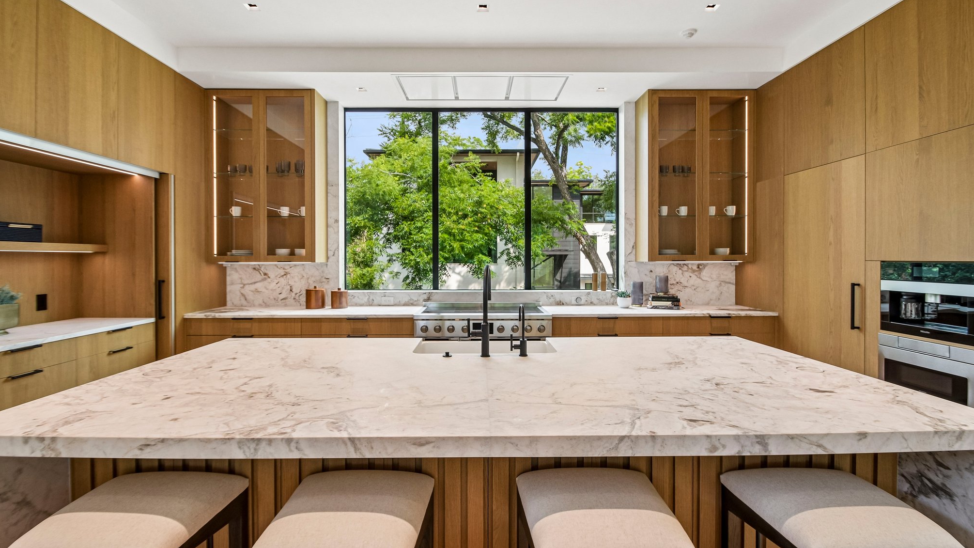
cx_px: 486
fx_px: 413
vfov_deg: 66.9
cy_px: 244
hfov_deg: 99.4
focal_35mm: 16
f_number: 8
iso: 400
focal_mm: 10
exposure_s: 1/30
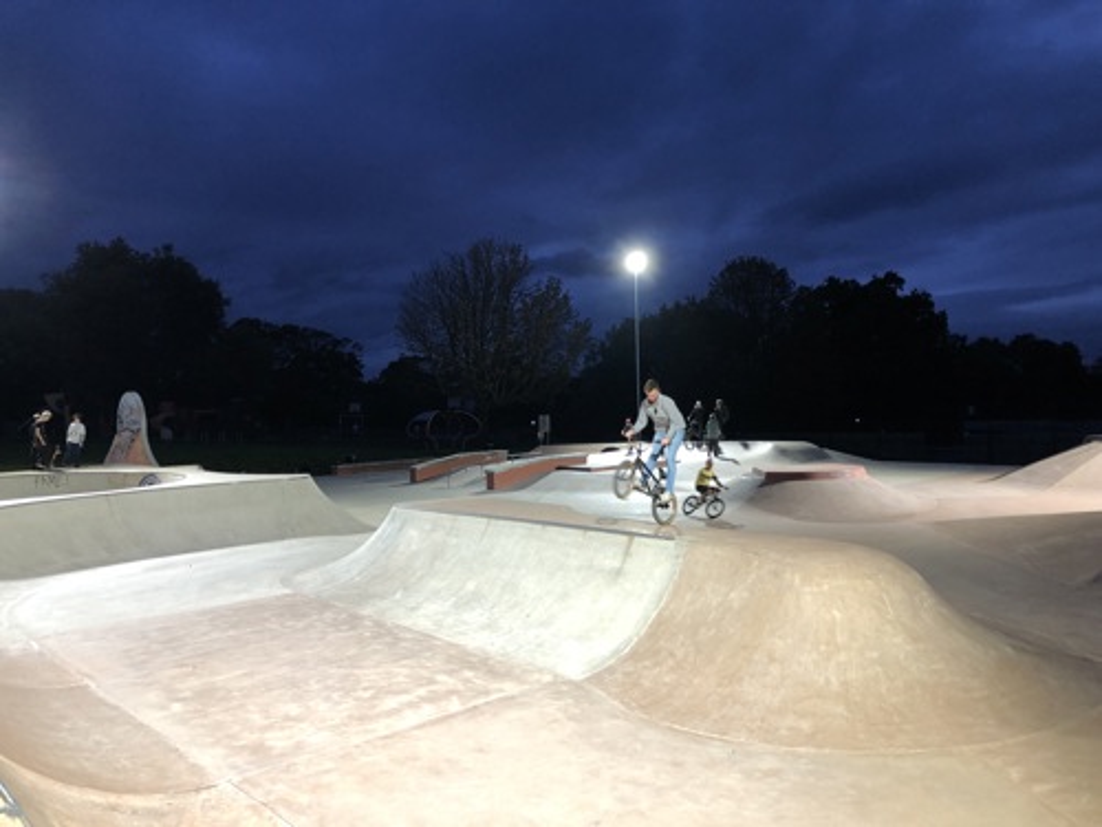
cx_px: 551
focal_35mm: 28
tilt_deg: -0.4
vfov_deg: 49.7
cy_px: 414
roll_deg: +1.5
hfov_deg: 63.4
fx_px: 891
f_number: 1.8
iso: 40
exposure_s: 1/20
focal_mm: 3.99
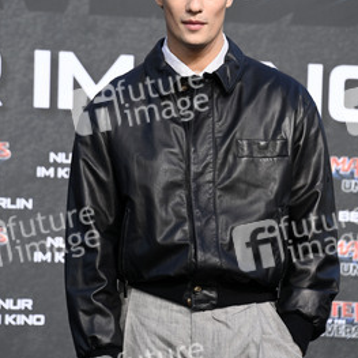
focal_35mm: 258
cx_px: 178
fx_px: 3019
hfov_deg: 6.8
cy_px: 172
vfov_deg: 6.8
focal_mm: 200
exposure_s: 1/250
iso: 250
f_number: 6.3
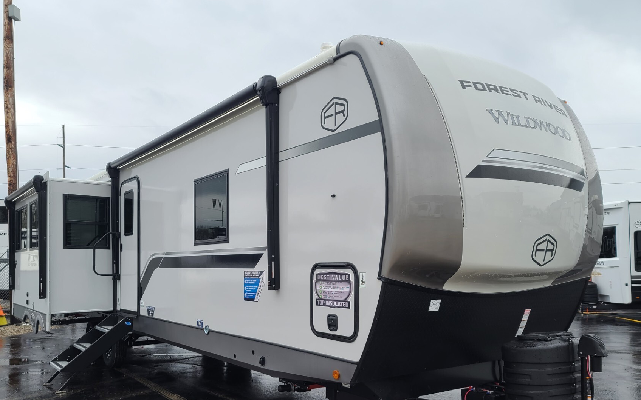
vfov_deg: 41.4
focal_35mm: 30
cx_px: 297
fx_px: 524
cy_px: 258
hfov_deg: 62.8
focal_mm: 7
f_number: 1.8
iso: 16
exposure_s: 1/358
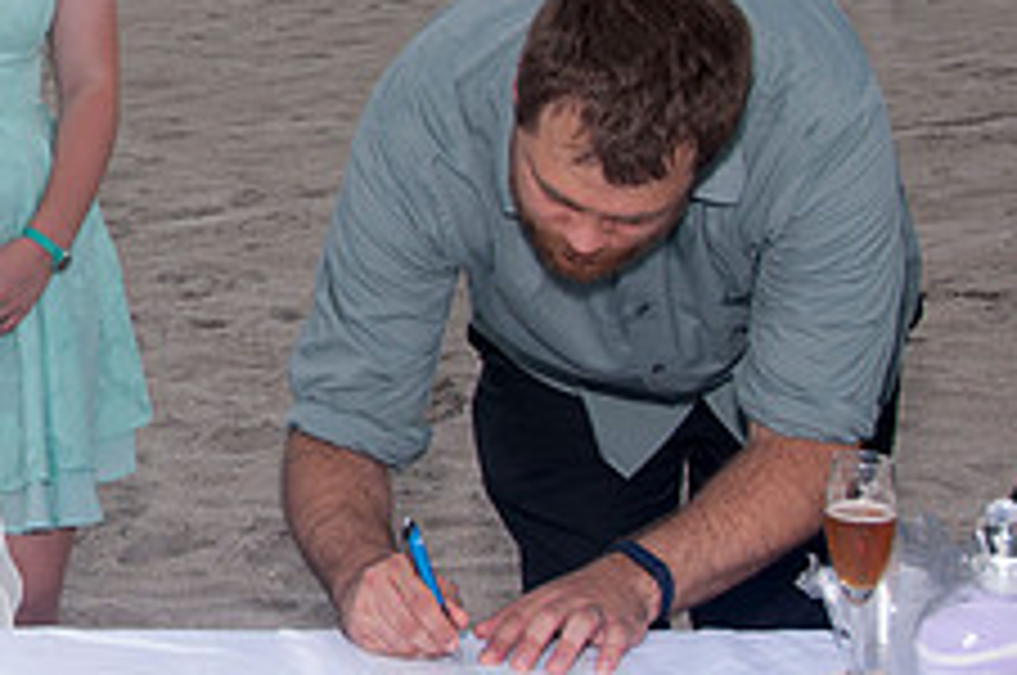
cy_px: 34
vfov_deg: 13.0
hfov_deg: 18.9
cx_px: -108
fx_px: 2934
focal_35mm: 104
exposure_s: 1/250
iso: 100
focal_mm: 27
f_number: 7.1
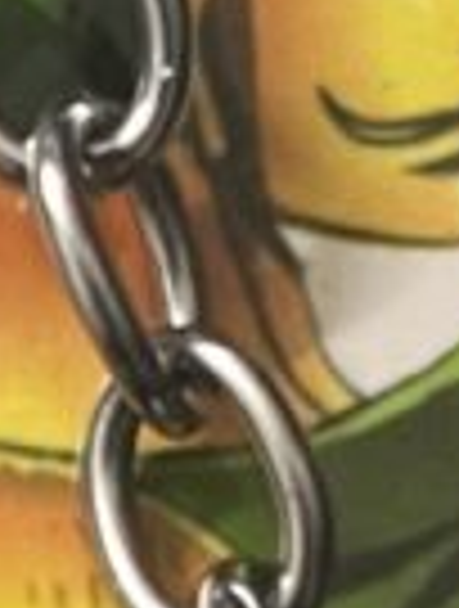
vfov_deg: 13.3
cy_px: 1191
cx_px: -148
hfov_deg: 11.3
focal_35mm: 128
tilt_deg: -77.8
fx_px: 2252
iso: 500
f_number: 1.6
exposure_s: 1/33
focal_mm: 5.1
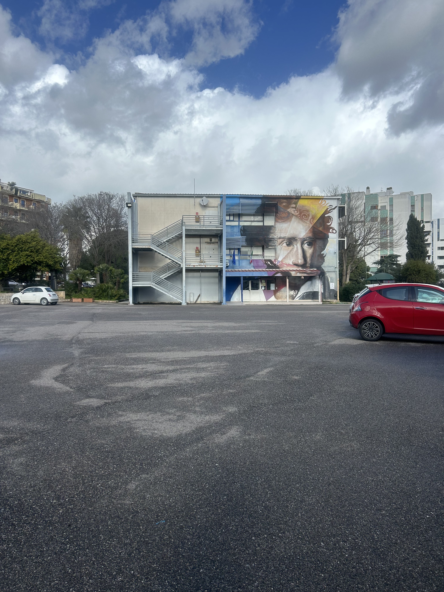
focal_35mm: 26
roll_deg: -0.6
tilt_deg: -1.6
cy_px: 296
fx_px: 445
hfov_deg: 53.1
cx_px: 222
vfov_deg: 67.3
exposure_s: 1/5319
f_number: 1.5
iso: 50
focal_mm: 5.7
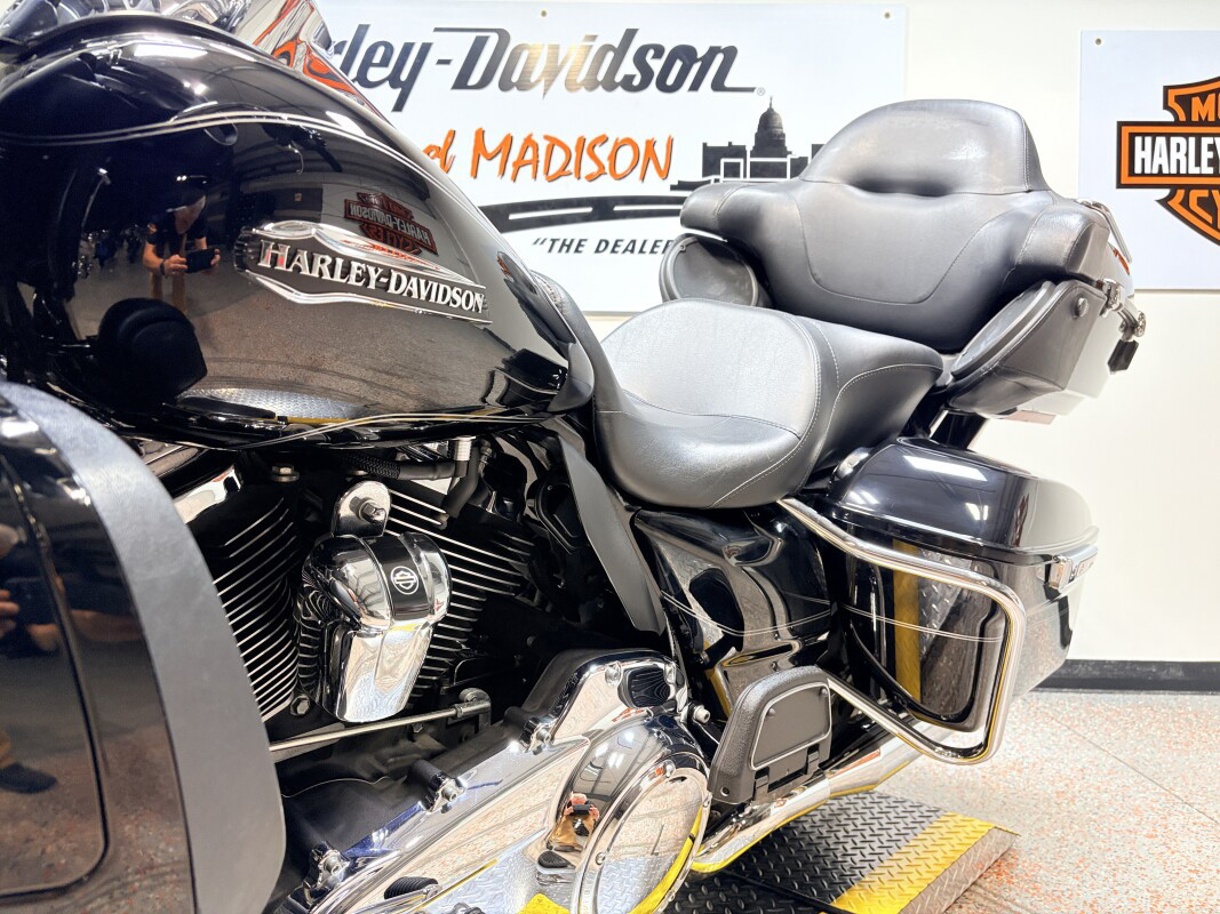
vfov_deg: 53.1
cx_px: 610
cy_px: 457
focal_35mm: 26
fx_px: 916
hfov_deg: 67.3
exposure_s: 1/120
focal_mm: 5.96
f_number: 1.6
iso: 125
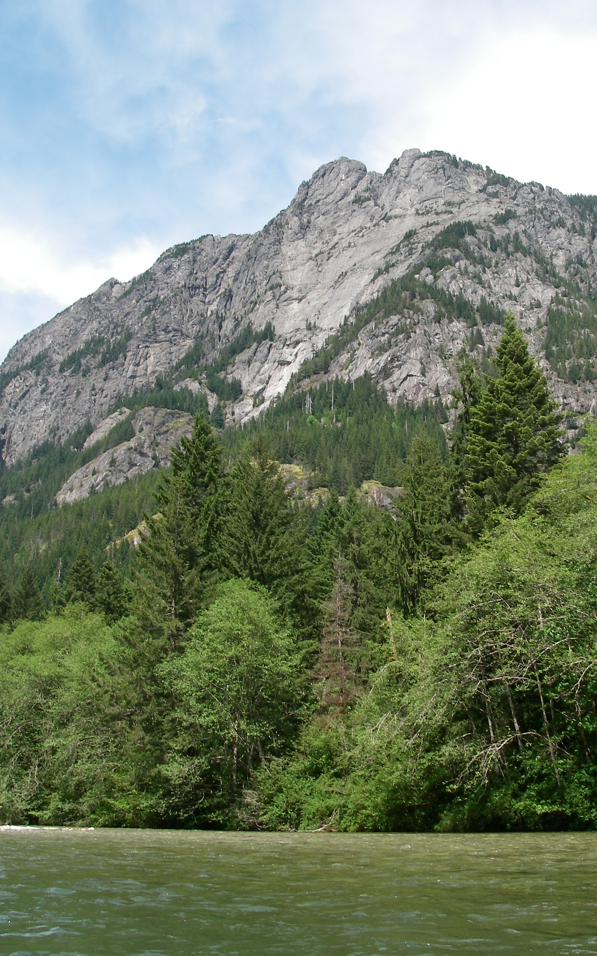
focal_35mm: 41
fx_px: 1067
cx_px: 337
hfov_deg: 31.2
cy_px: 473
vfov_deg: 48.2
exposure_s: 1/125
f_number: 6.6
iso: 64
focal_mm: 6.3
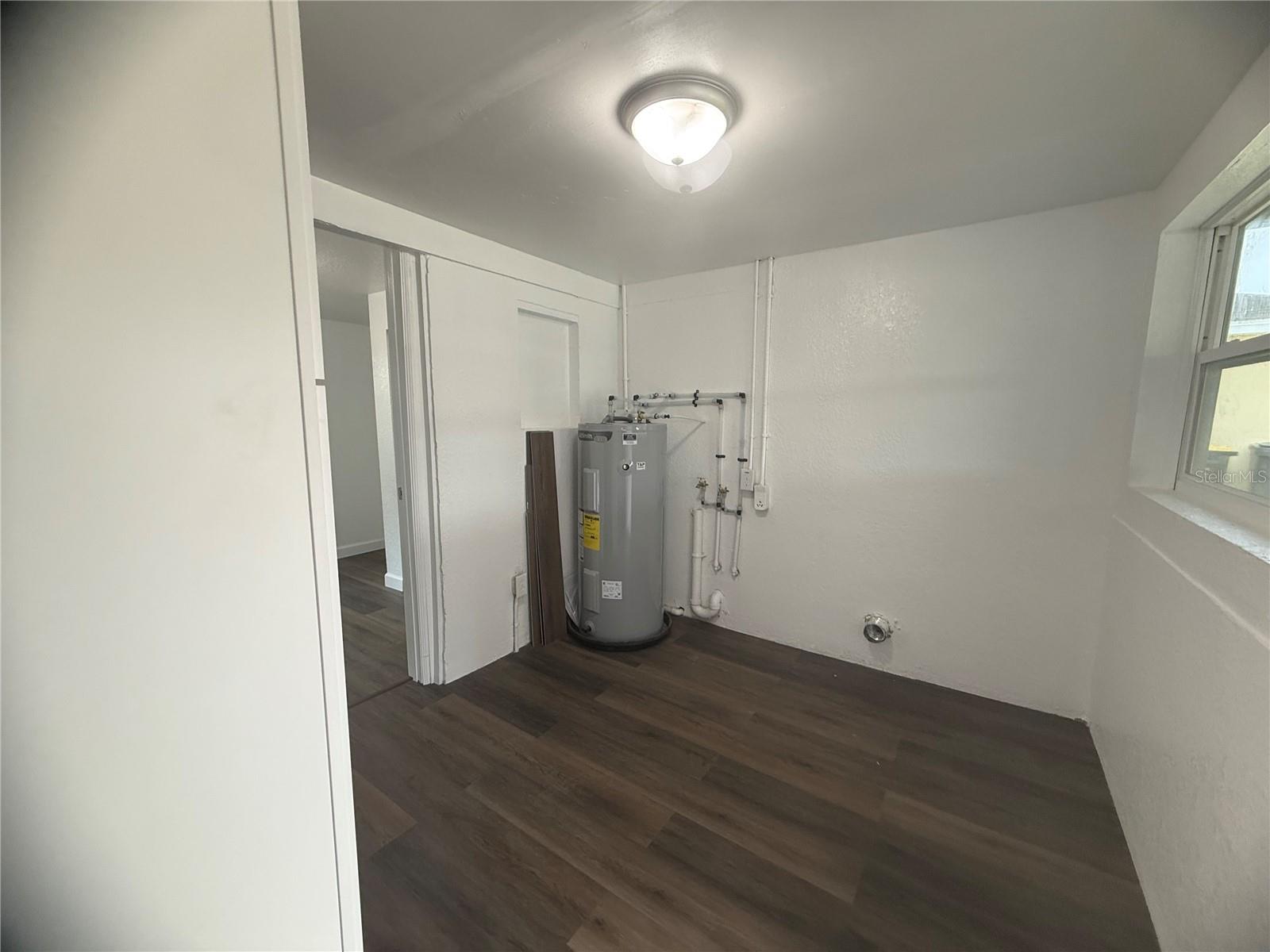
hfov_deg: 102.1
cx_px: 635
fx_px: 514
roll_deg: -0.6
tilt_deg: -5.6
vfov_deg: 85.7
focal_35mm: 14
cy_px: 476
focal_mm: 2.22
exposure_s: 1/120
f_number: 2.2
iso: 200
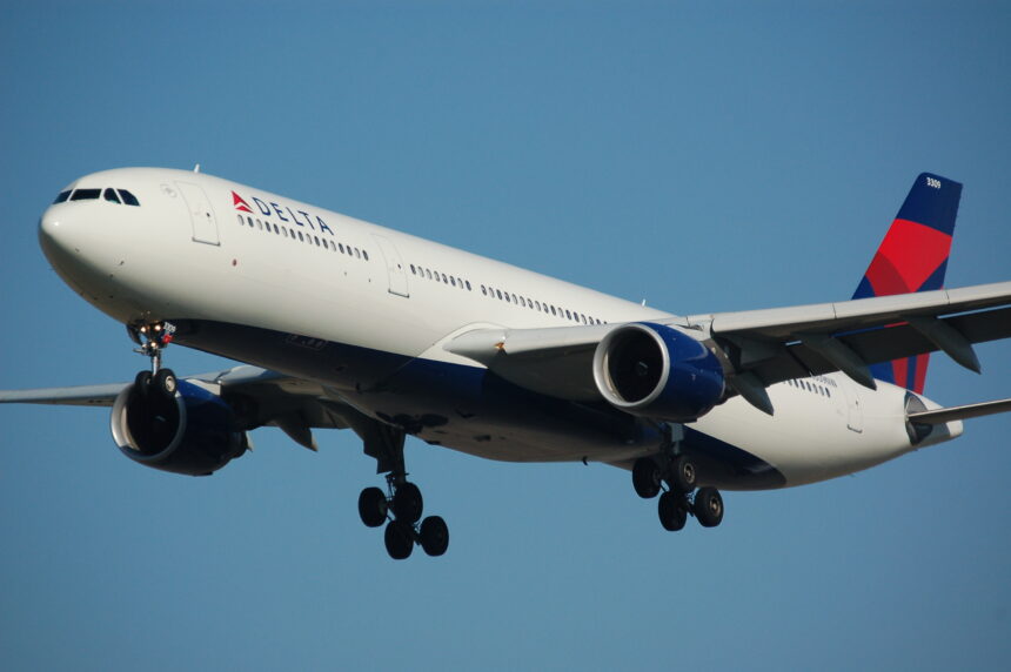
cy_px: 336
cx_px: 506
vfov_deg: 2.9
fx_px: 13469
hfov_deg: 4.3
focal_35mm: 480
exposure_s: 1/3200
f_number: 7.1
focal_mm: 320
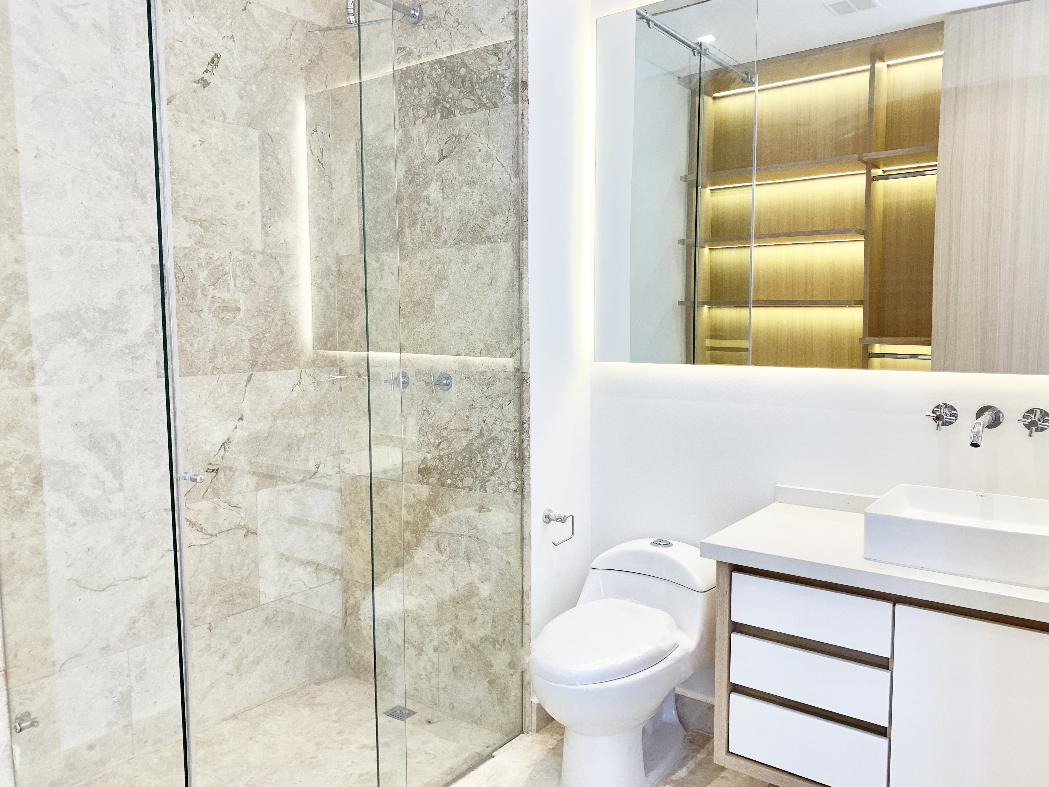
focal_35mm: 26
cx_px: 524
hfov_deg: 67.3
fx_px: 788
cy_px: 394
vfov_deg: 53.1
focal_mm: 4.25
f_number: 1.8
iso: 50
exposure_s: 1/120
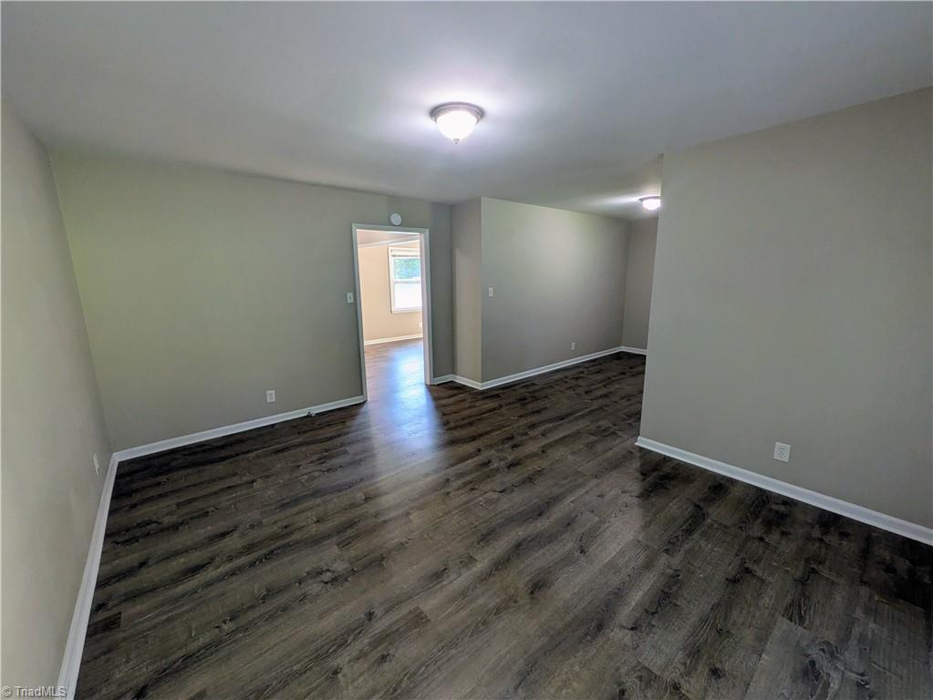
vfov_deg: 85.7
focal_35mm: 14
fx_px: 377
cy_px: 350
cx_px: 466
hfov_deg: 102.0
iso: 64
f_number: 2.2
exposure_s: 1/30
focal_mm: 1.83
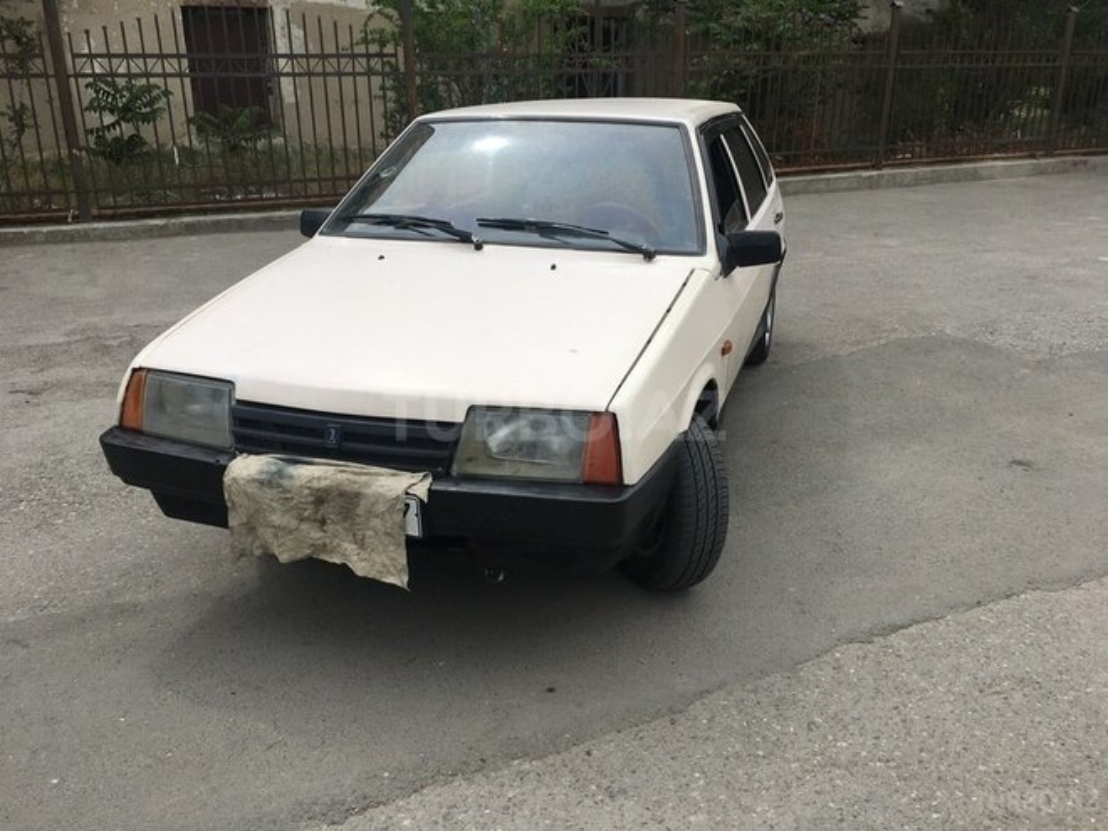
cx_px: 554
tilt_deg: -20.7
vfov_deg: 48.2
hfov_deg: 61.7
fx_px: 928
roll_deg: -0.2
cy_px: 416
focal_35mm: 29
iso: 25
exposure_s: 1/1748
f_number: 2.2
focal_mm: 4.15
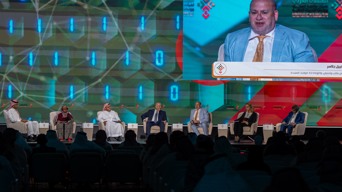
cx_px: 171
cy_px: 104
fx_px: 843
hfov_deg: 22.9
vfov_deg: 13.0
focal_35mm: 93
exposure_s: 1/200
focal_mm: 88
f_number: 2.8
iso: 640
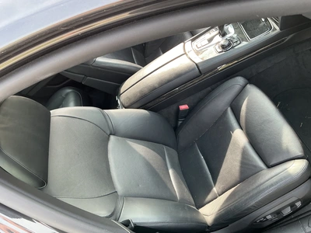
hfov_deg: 63.4
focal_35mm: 28
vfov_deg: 49.7
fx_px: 252
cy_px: 116
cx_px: 156
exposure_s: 1/122
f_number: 1.8
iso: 50
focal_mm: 3
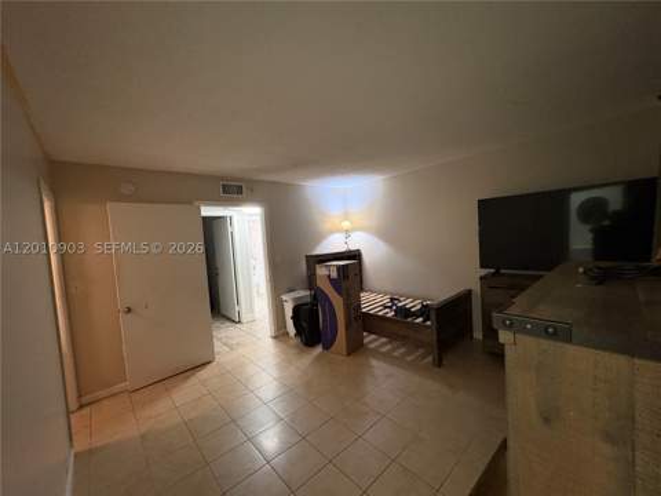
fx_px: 267
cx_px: 330
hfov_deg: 102.1
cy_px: 248
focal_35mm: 14
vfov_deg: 85.7
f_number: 2.2
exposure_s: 1/60
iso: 500
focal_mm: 2.22
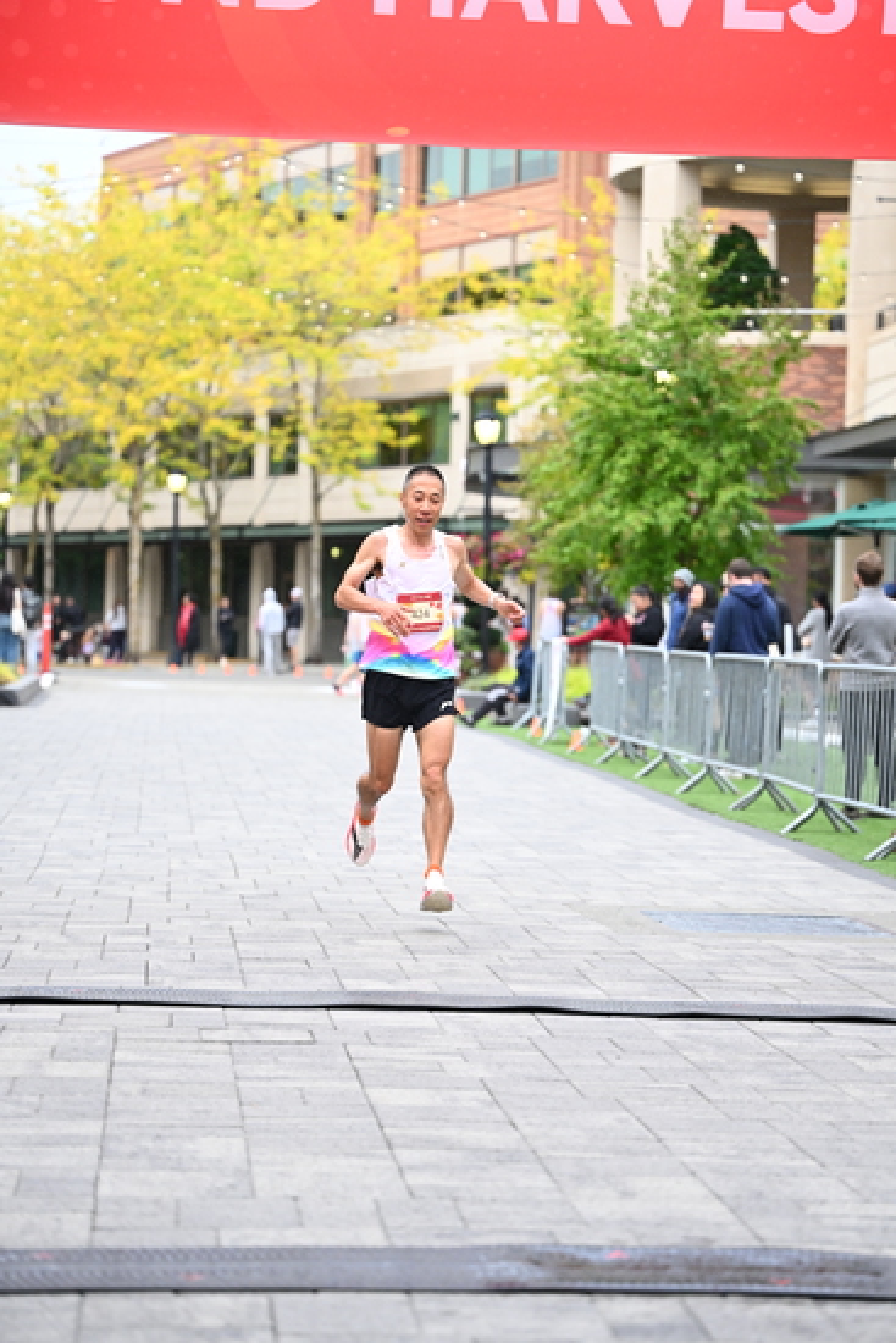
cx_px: 448
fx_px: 3283
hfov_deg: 15.5
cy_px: 672
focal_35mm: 88
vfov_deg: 23.1
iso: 1250
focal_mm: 88
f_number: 2.8
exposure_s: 1/1600
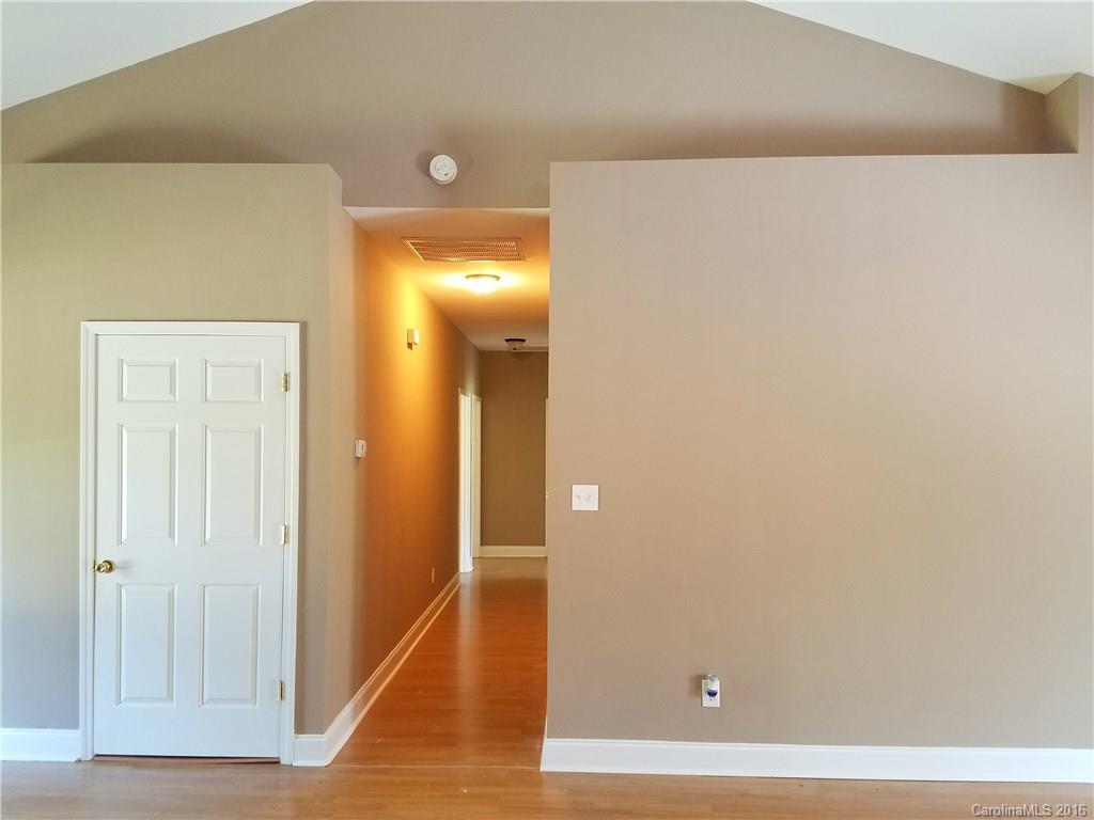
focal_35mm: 27
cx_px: 547
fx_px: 853
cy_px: 410
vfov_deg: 51.4
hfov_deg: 65.3
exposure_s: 1/24
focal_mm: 4.25
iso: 160
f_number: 1.7
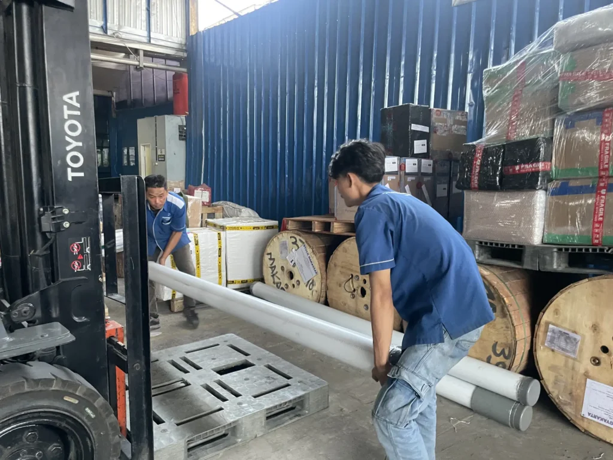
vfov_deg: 53.1
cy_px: 230
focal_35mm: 26
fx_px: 460
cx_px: 306
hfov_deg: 67.3
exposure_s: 1/60
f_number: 1.6
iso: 400
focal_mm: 4.2
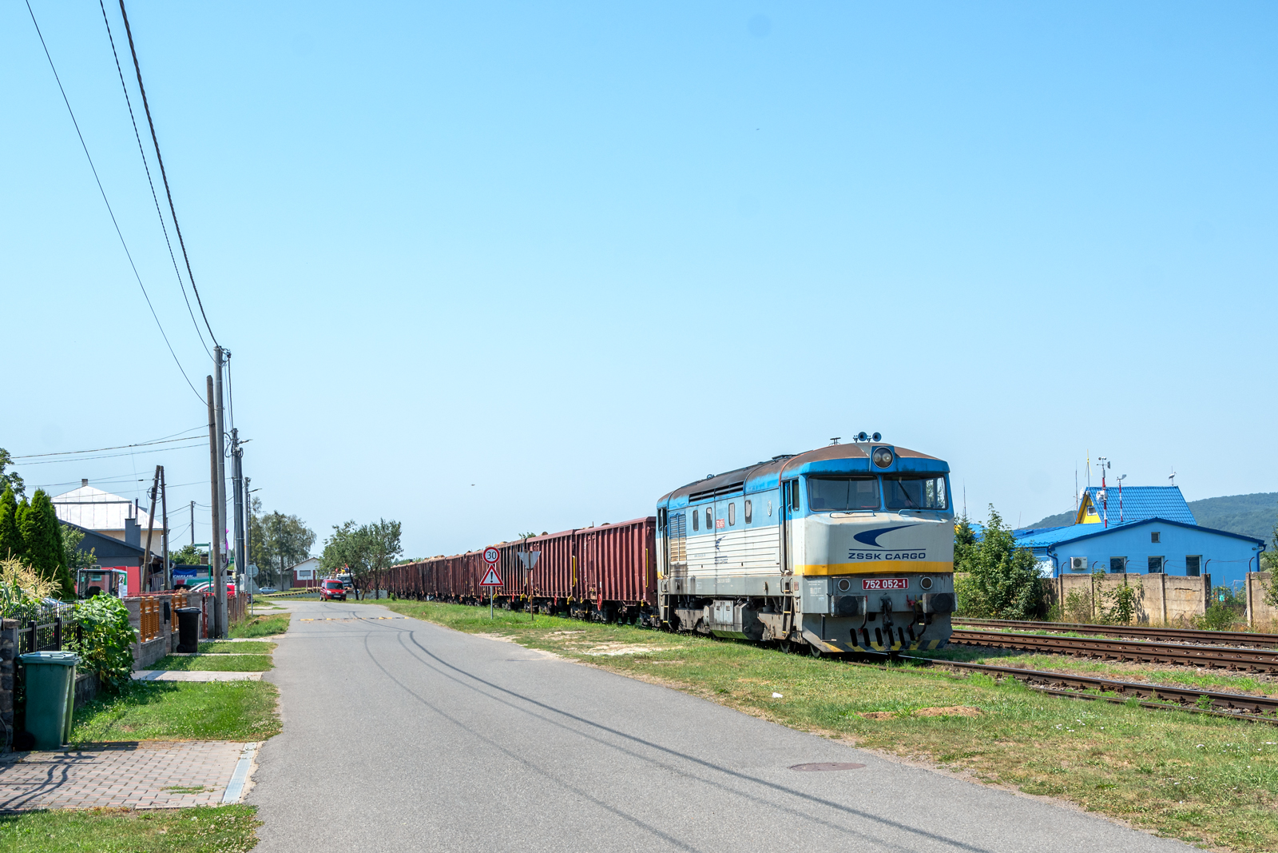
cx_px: 639
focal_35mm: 45
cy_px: 426
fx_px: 1598
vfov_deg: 29.9
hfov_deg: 43.6
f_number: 9
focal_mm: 30
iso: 160
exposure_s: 1/640
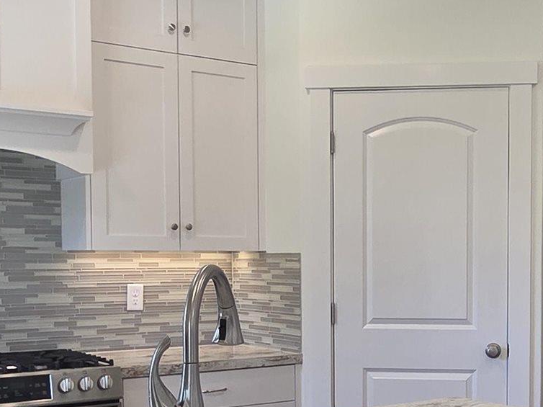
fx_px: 831
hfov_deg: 35.5
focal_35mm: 53
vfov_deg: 27.1
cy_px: 310
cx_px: 396
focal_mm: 2.2
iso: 100
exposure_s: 1/120
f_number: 2.2
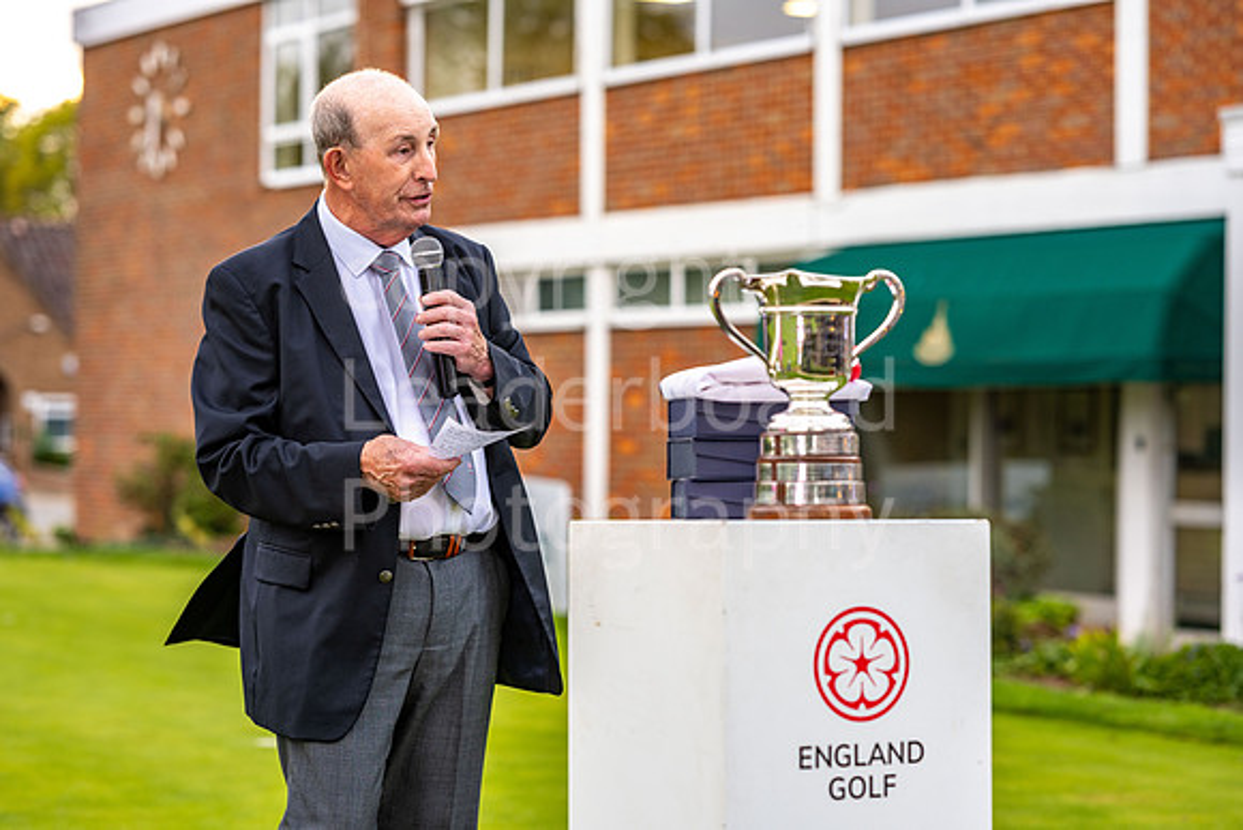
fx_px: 2935
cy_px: 415
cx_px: 622
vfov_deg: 16.1
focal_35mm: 85
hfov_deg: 23.9
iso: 320
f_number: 2.8
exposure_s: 1/200
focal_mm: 85
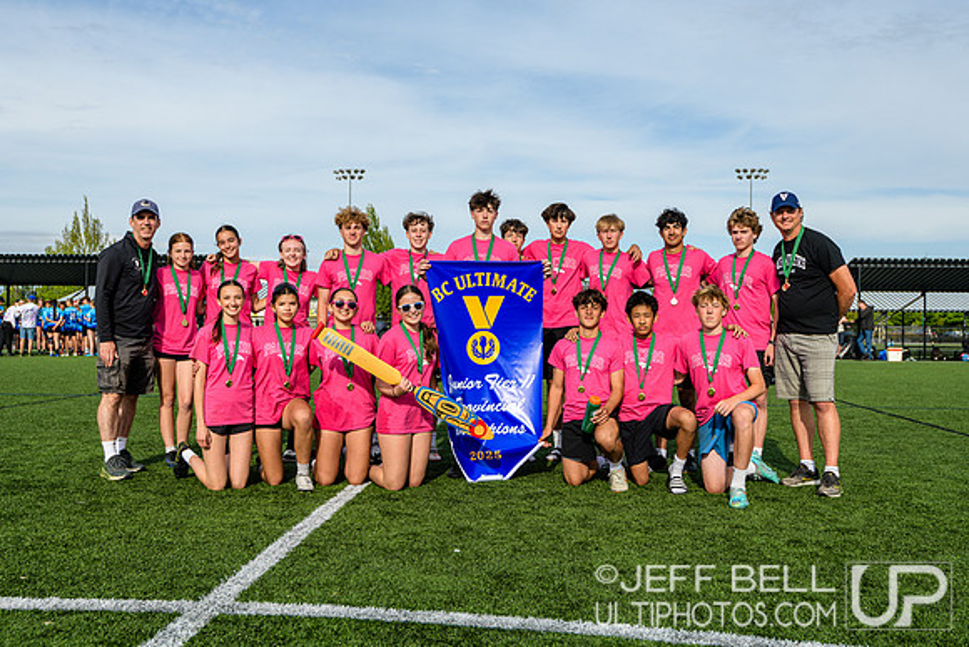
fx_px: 942
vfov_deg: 37.9
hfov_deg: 54.4
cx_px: 484
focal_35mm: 35
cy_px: 324
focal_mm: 35
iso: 100
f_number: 5.6
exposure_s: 1/400
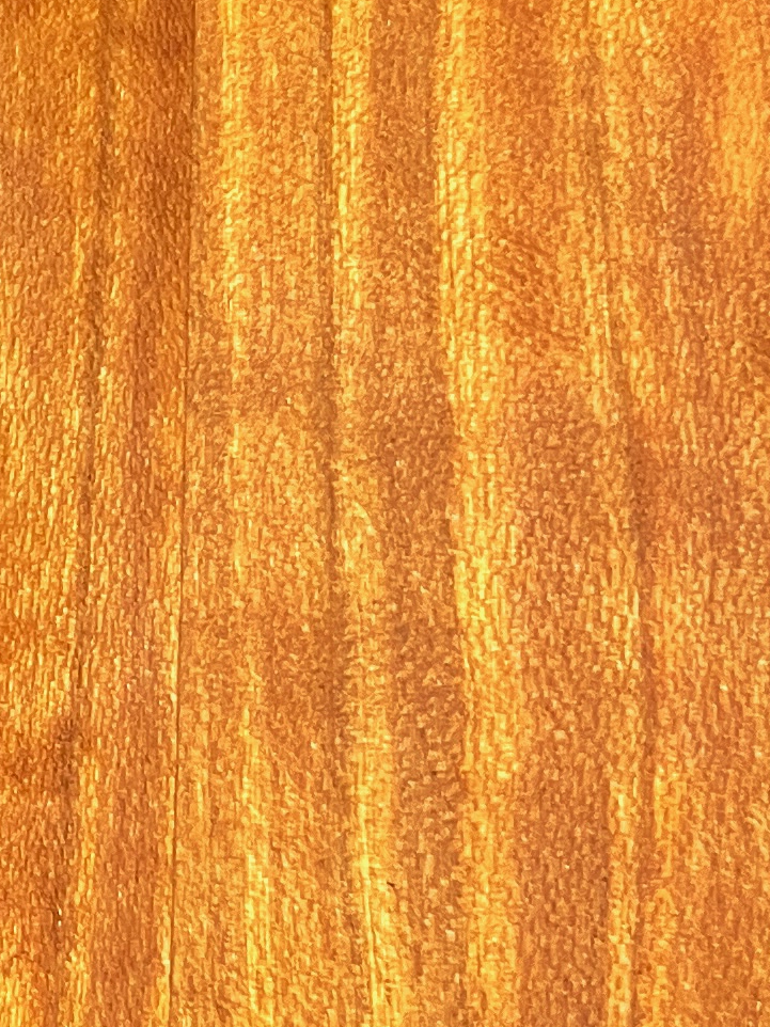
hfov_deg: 12.1
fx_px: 3234
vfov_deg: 17.5
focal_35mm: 109
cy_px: -84
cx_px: -751
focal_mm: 5.1
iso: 125
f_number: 1.6
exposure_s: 1/60
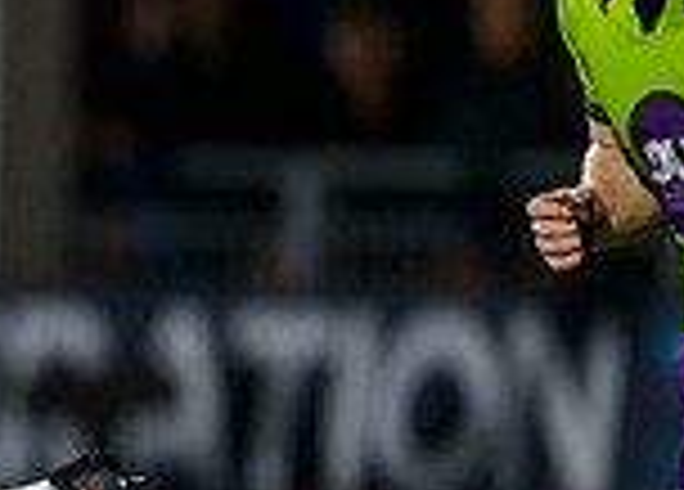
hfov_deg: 0.8
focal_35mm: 2577
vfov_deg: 0.6
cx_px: -675
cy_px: 453
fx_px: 50128
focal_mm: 560
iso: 6400
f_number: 4
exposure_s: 1/1250
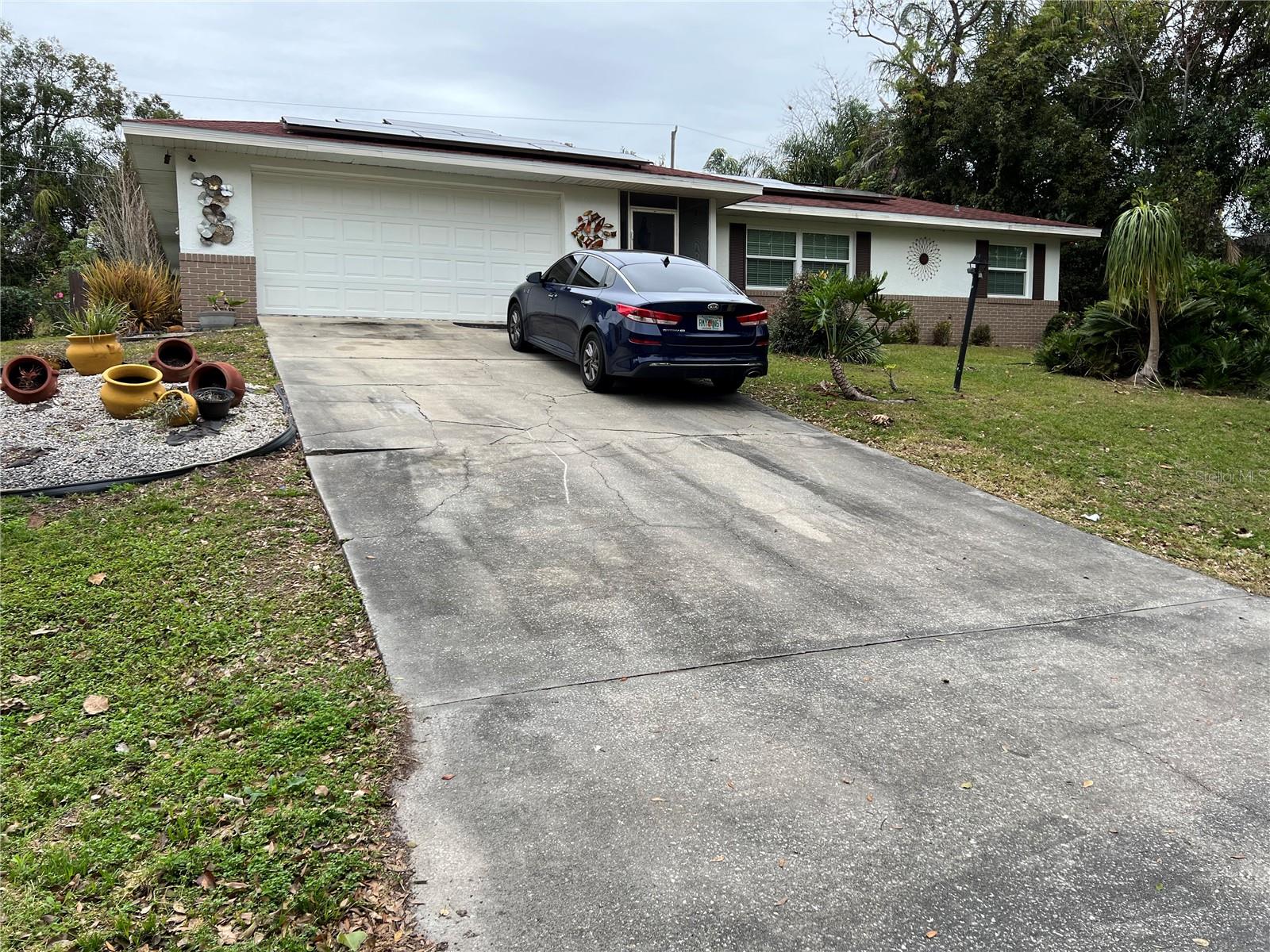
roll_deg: +0.7
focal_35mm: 26
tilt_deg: -5.4
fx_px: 954
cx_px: 635
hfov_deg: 67.3
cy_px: 476
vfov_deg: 53.1
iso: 50
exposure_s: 1/502
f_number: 1.5
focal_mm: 5.7
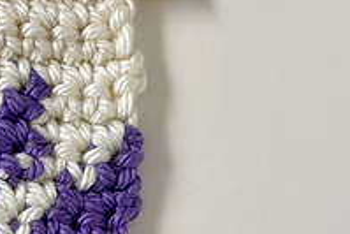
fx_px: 846
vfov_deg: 15.6
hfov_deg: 22.9
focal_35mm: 87
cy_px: 209
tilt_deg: -85.0
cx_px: 46
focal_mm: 4.25
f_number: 1.8
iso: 80
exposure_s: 1/121
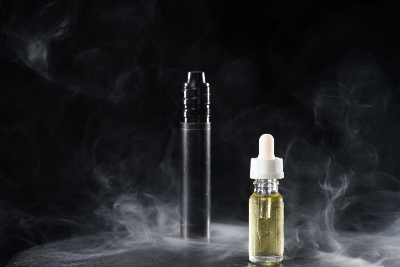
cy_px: 140
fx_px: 1312
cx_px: 180
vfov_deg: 11.6
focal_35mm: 118
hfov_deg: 17.3
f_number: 11
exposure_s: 1/200
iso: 100
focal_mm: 105
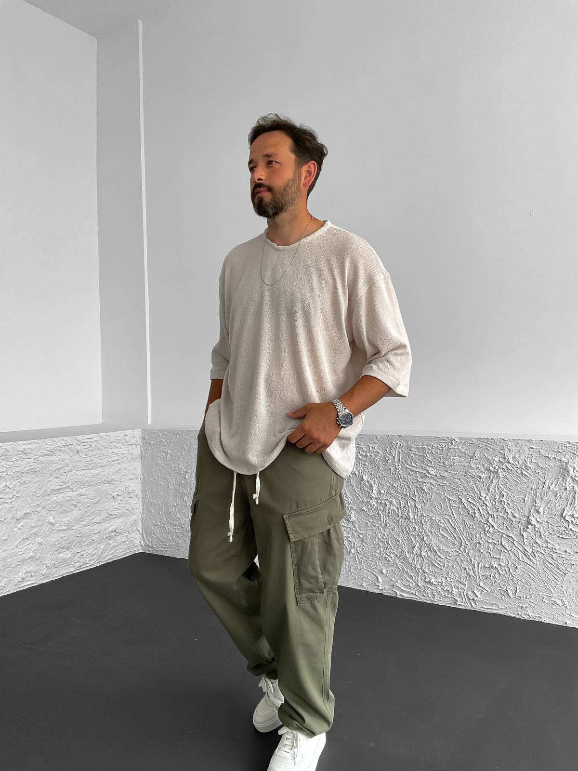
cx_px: 289
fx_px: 646
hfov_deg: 48.2
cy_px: 386
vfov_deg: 61.7
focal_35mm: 29
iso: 32
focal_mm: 3
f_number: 1.8
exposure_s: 1/120
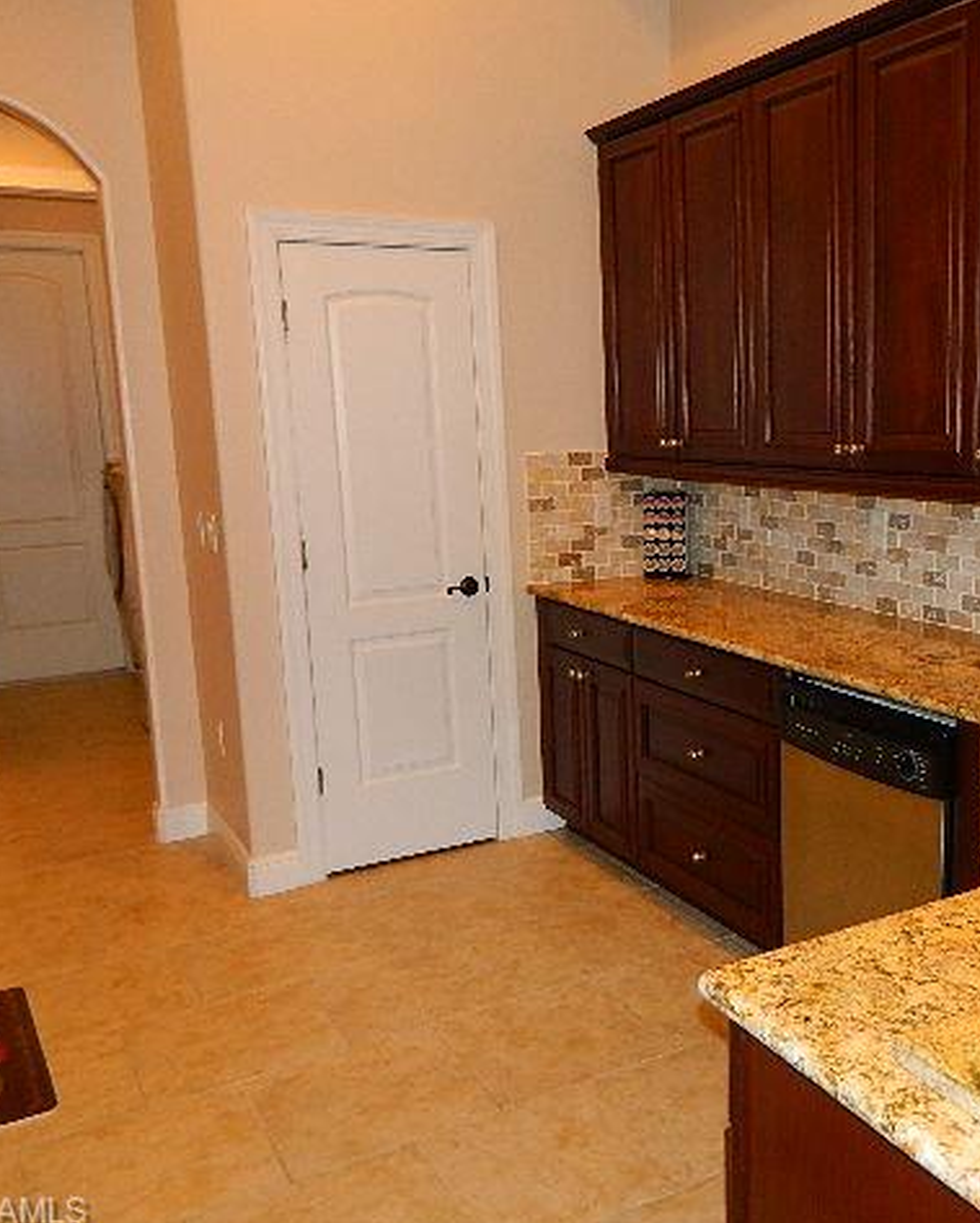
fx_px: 1195
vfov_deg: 54.2
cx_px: 724
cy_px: 615
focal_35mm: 33
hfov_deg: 43.3
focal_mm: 4.5
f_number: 3.1
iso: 200
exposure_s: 1/30
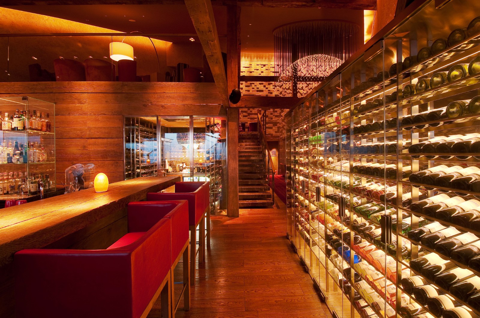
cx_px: 240
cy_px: 159
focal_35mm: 15
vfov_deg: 77.2
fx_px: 200
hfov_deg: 100.5
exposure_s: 20
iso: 200
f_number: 8
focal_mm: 10
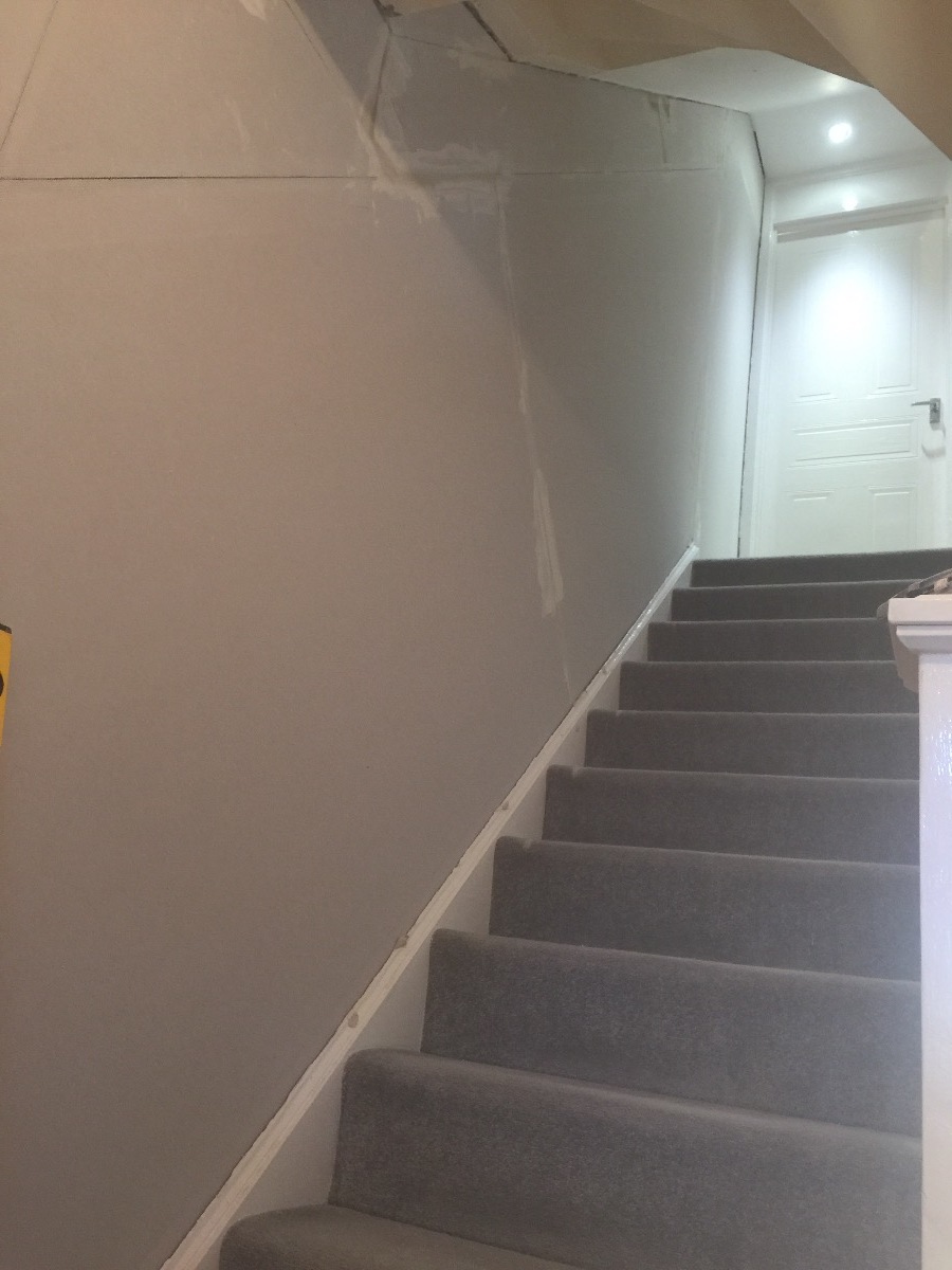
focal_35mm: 29
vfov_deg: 61.7
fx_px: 1063
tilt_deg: +19.7
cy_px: 635
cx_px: 476
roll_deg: -9.3
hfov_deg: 48.2
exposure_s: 1/17
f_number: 2.2
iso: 64
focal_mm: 4.15
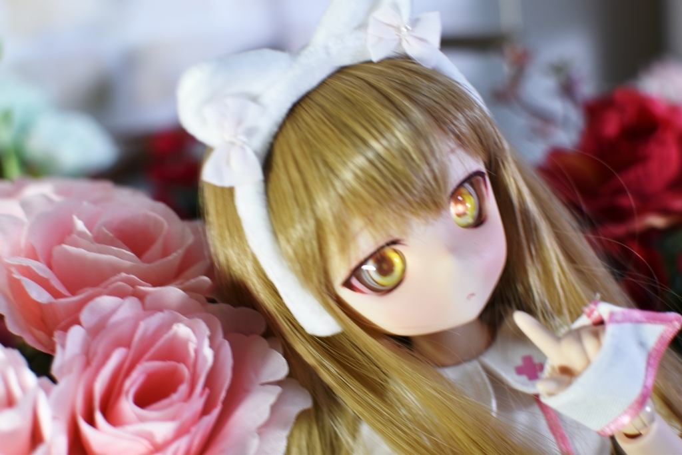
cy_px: 228
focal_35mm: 52
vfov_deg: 25.8
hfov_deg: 37.8
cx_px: 341
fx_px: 995
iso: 100
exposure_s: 1/30
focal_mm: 35
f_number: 2.8
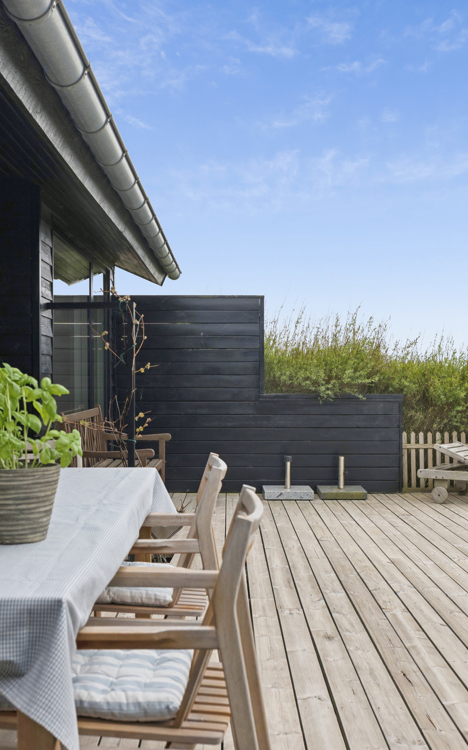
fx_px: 878
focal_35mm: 43
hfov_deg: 29.9
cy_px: 374
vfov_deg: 46.2
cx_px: 246
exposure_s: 1/800
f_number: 5.6
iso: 160
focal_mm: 28
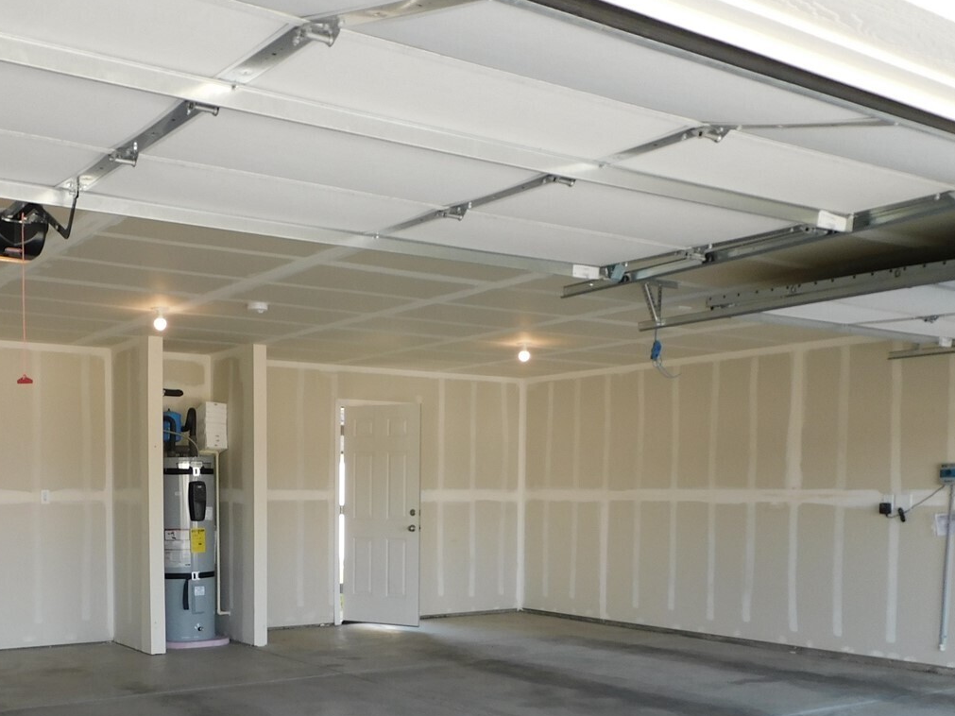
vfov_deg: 36.6
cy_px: 555
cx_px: 319
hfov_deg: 48.2
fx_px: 1048
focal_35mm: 38
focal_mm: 4.3
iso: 125
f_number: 3.3
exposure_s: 1/100
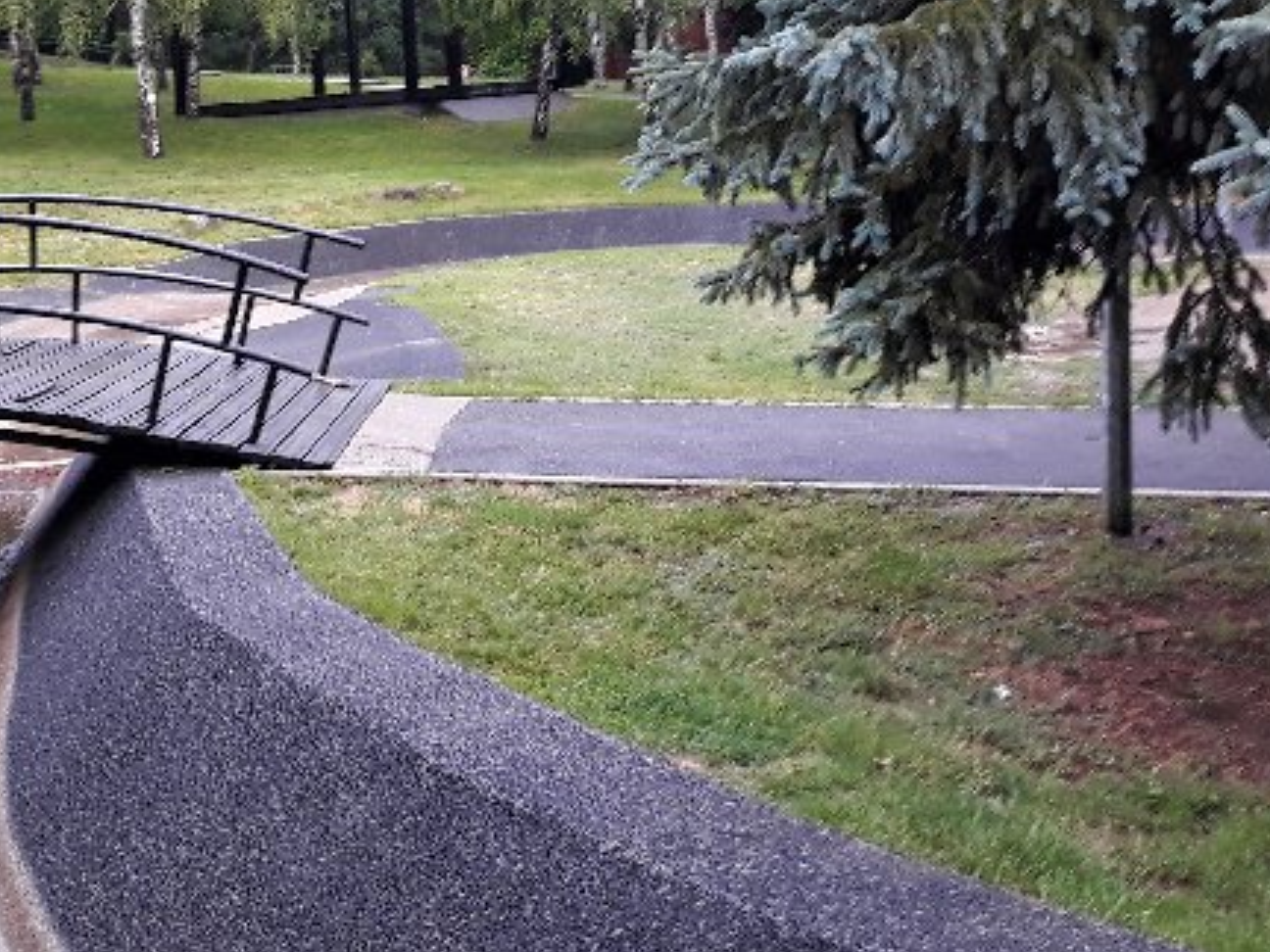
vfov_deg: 28.7
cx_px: 229
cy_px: 241
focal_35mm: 50
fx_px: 1834
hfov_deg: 36.7
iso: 50
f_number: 1.7
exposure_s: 1/50
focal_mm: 3.71
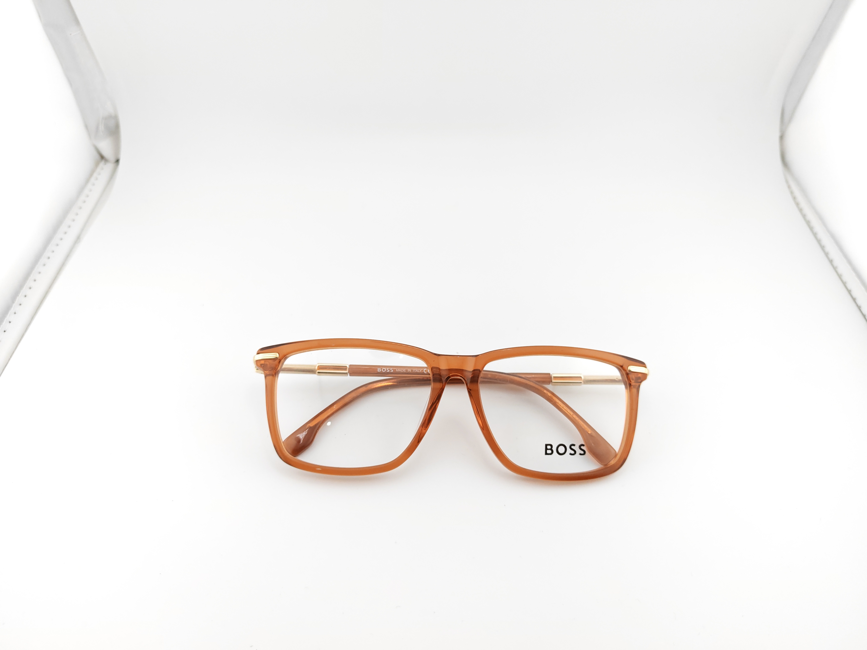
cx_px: 434
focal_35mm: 24
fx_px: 601
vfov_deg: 56.8
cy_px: 325
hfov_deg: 71.6
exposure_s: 1/400
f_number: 1.9
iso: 1000
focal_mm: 6.12
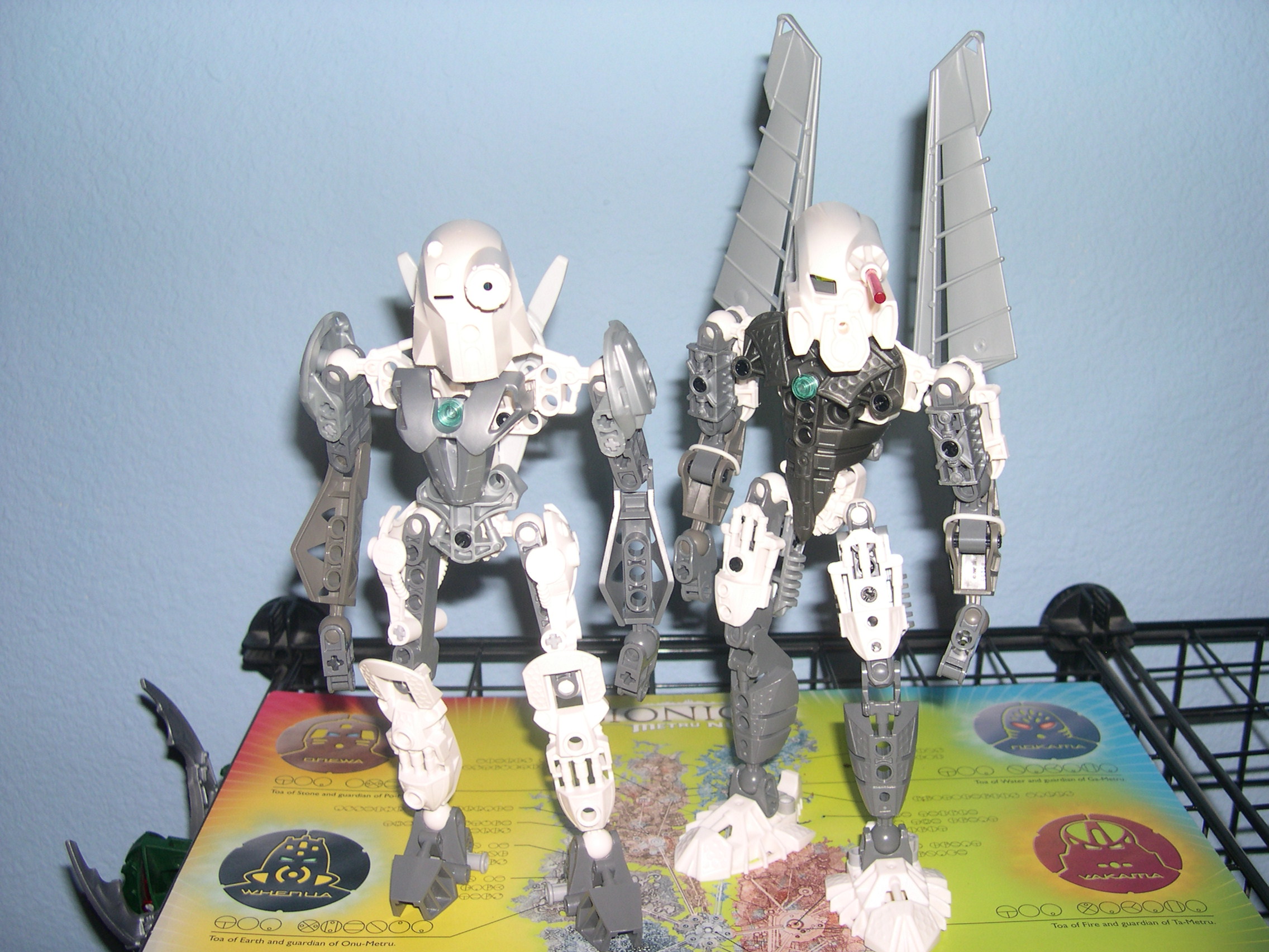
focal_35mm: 38
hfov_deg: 49.0
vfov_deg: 37.7
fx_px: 1393
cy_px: 476
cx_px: 634
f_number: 2.8
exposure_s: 1/60
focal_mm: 8
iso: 100
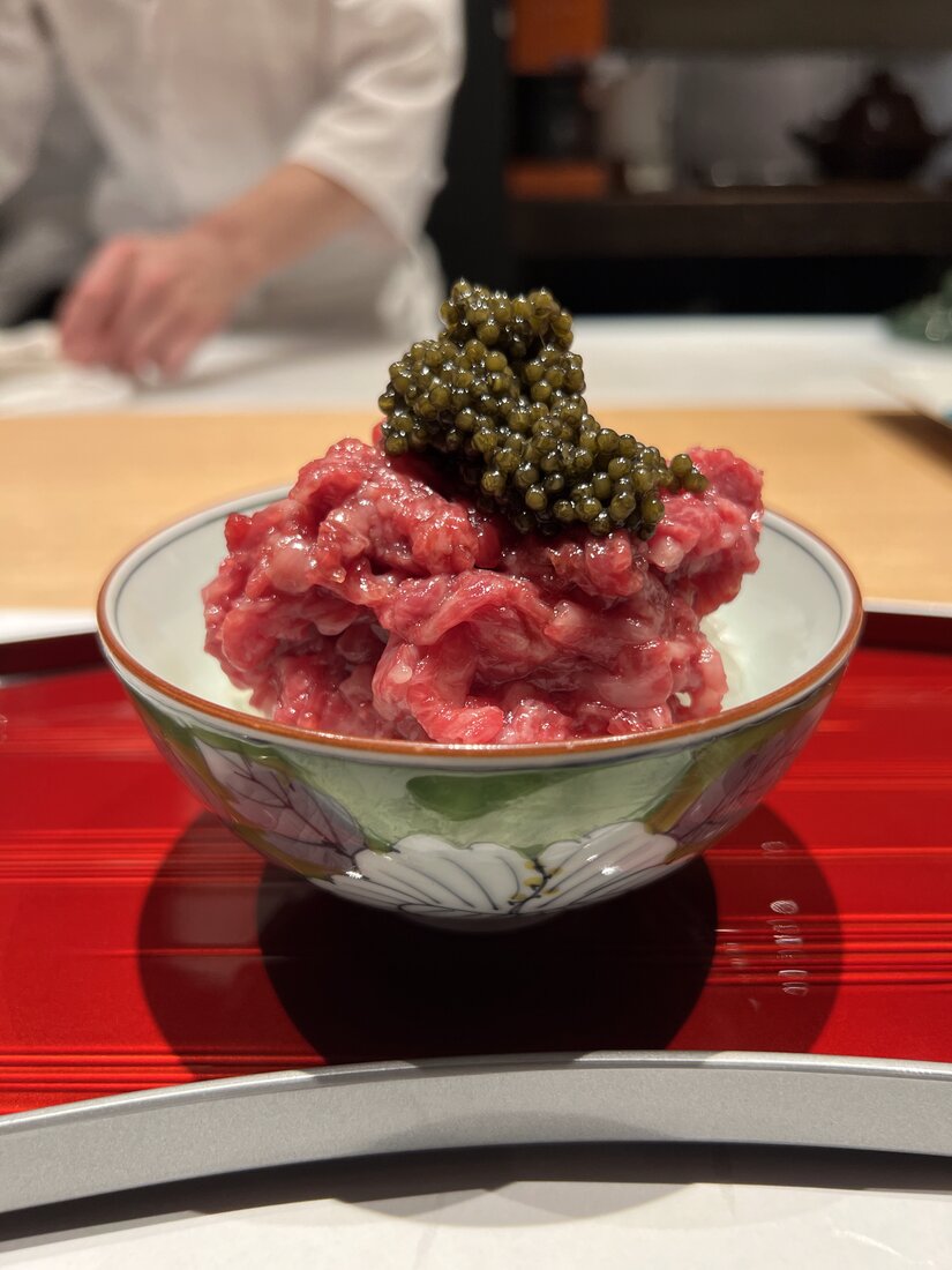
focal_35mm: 26
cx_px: 476
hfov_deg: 53.1
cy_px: 635
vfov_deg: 67.3
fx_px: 953
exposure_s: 1/50
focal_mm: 5.7
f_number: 1.5
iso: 160
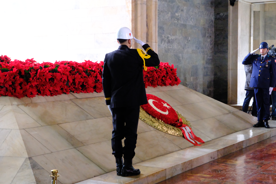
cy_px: 92
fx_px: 468
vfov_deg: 22.3
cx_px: 138
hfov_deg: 32.9
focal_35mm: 61
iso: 12800
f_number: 7.1
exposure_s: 1/58
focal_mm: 40.7
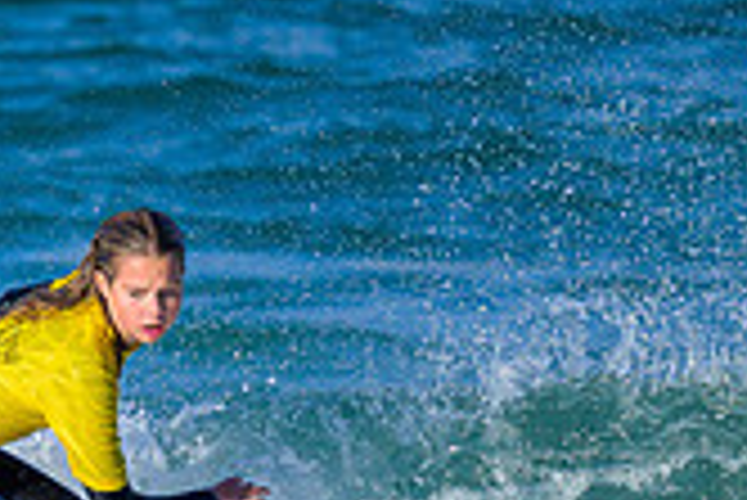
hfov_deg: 0.5
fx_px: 79540
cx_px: -74
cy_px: 461
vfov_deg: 0.4
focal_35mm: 3830
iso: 320
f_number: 6.3
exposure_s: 1/2000
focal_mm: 800
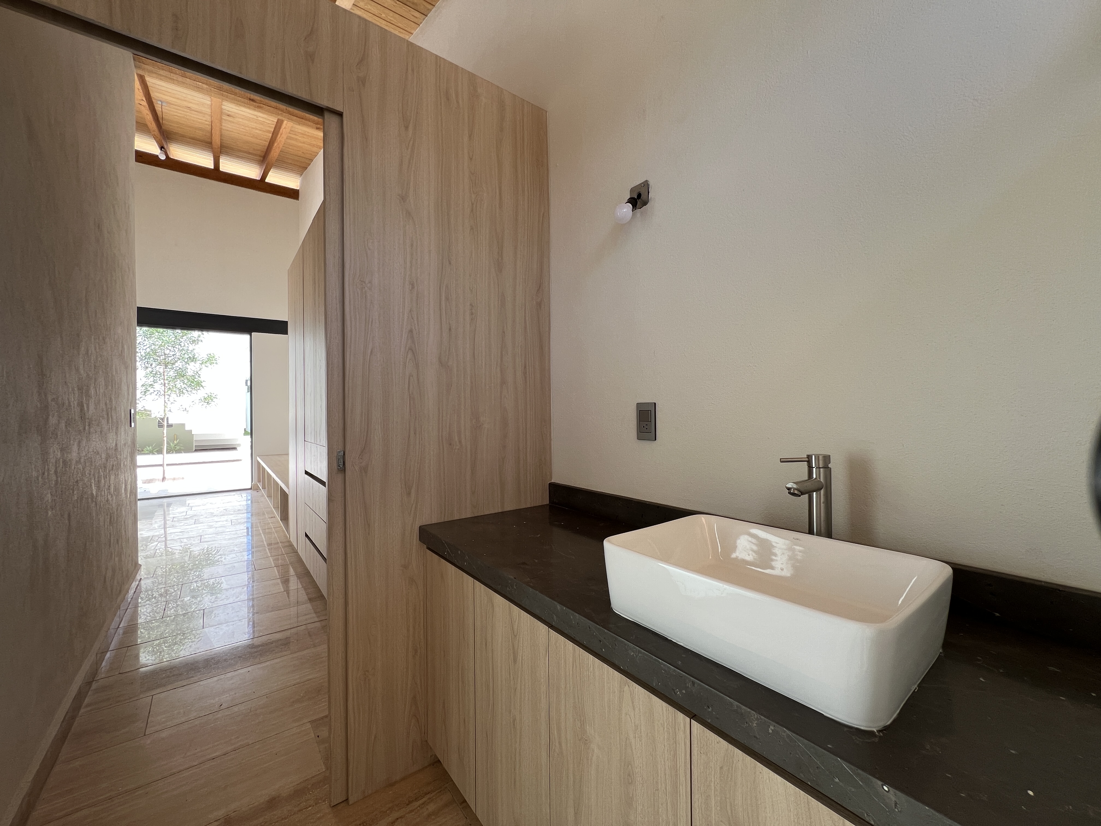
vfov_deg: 89.9
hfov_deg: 106.2
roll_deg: +0.3
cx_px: 550
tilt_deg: -0.1
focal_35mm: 13
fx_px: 413
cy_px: 413
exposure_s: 1/99
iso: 50
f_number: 1.8
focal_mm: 1.57
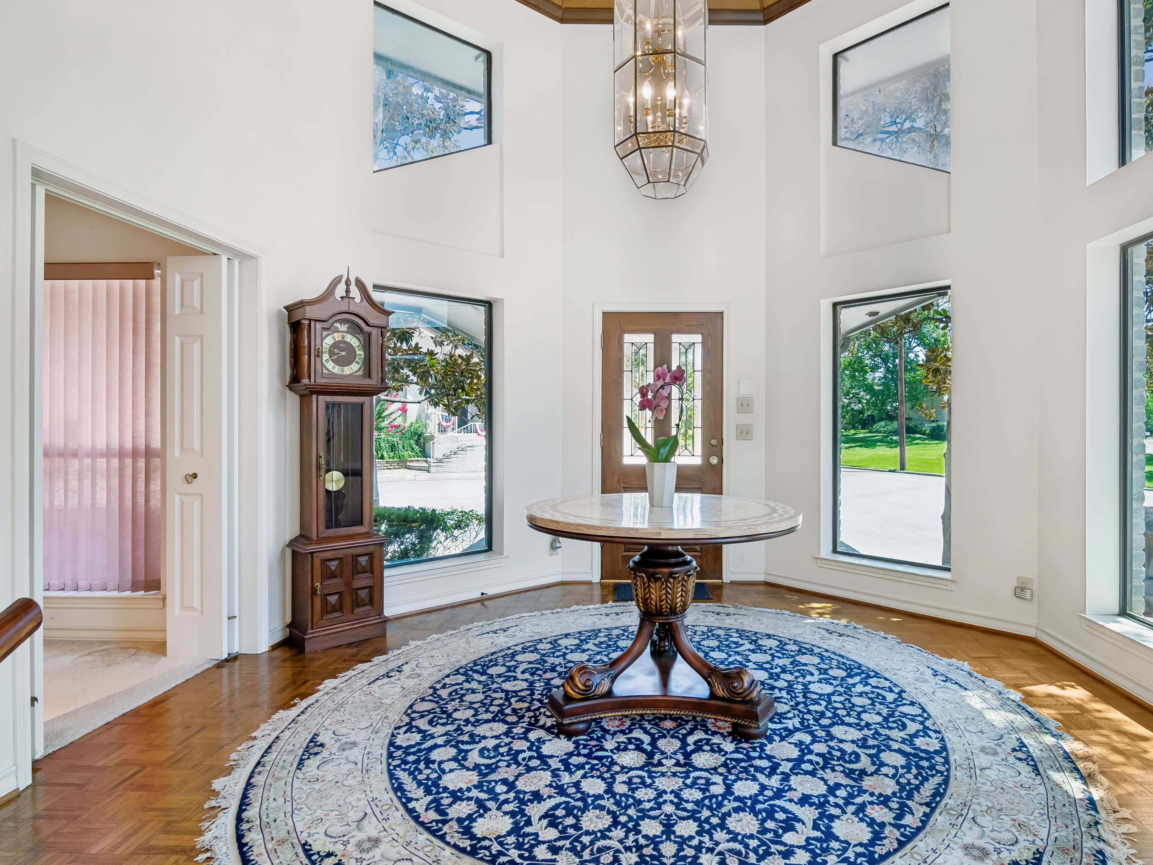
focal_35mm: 18
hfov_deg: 87.2
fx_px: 600
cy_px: 420
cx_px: 659
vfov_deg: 71.6
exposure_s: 1/30
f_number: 8
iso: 320
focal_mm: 11
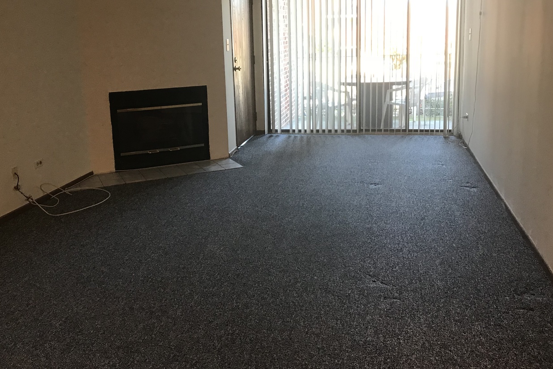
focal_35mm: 34
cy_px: 135
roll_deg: +1.5
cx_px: 244
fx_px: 522
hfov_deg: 55.7
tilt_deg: -10.8
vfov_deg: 38.6
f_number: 1.8
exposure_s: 1/30
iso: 32
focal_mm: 3.99
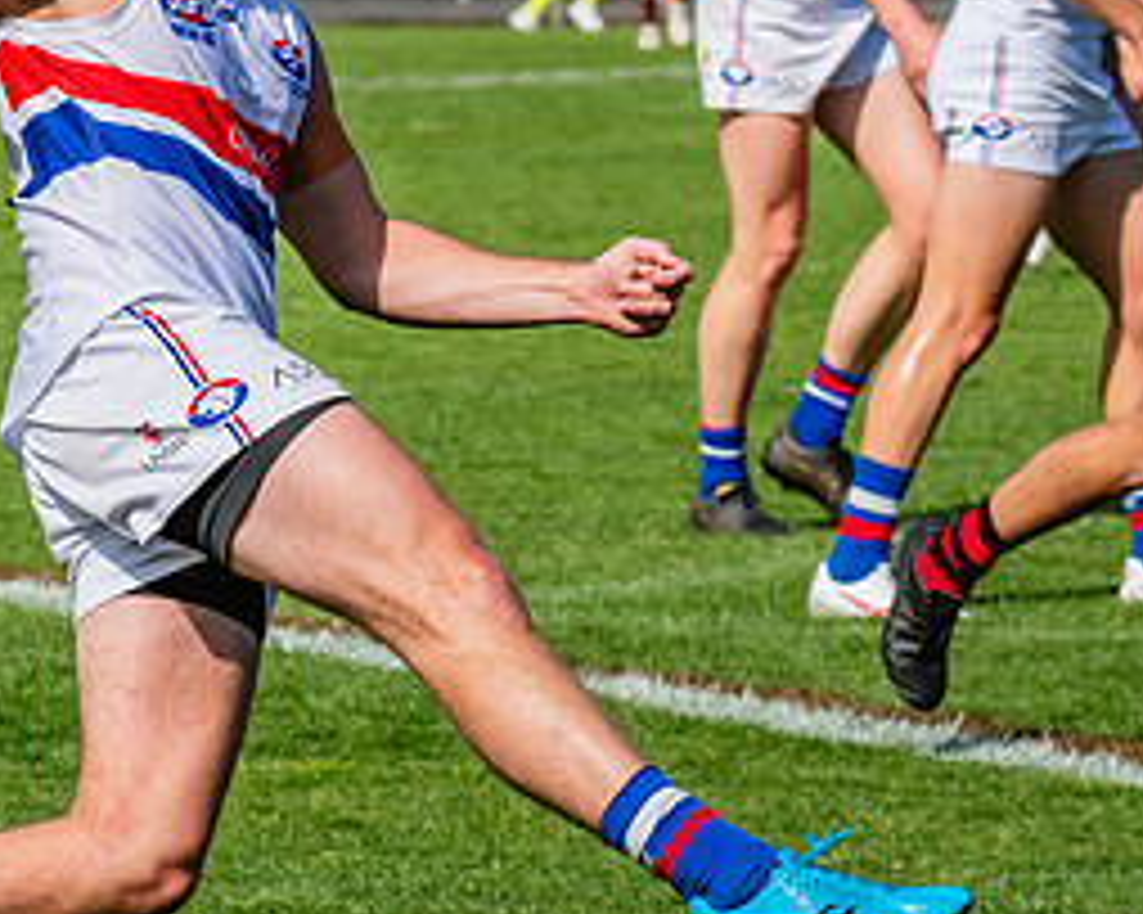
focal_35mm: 478
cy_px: 407
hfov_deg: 4.0
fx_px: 16164
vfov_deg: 3.2
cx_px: 244
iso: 800
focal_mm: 190
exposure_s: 1/1600
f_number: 13
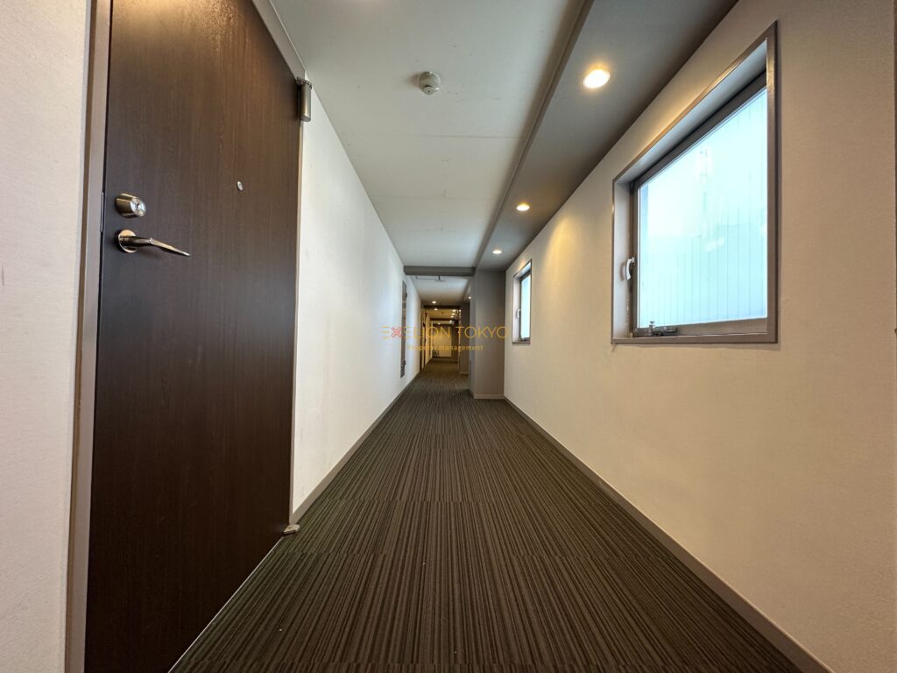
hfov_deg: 102.1
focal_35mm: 14
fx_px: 363
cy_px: 336
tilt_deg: +1.1
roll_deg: -1.2
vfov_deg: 85.7
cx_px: 448
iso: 160
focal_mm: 2.22
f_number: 2.2
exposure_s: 1/100
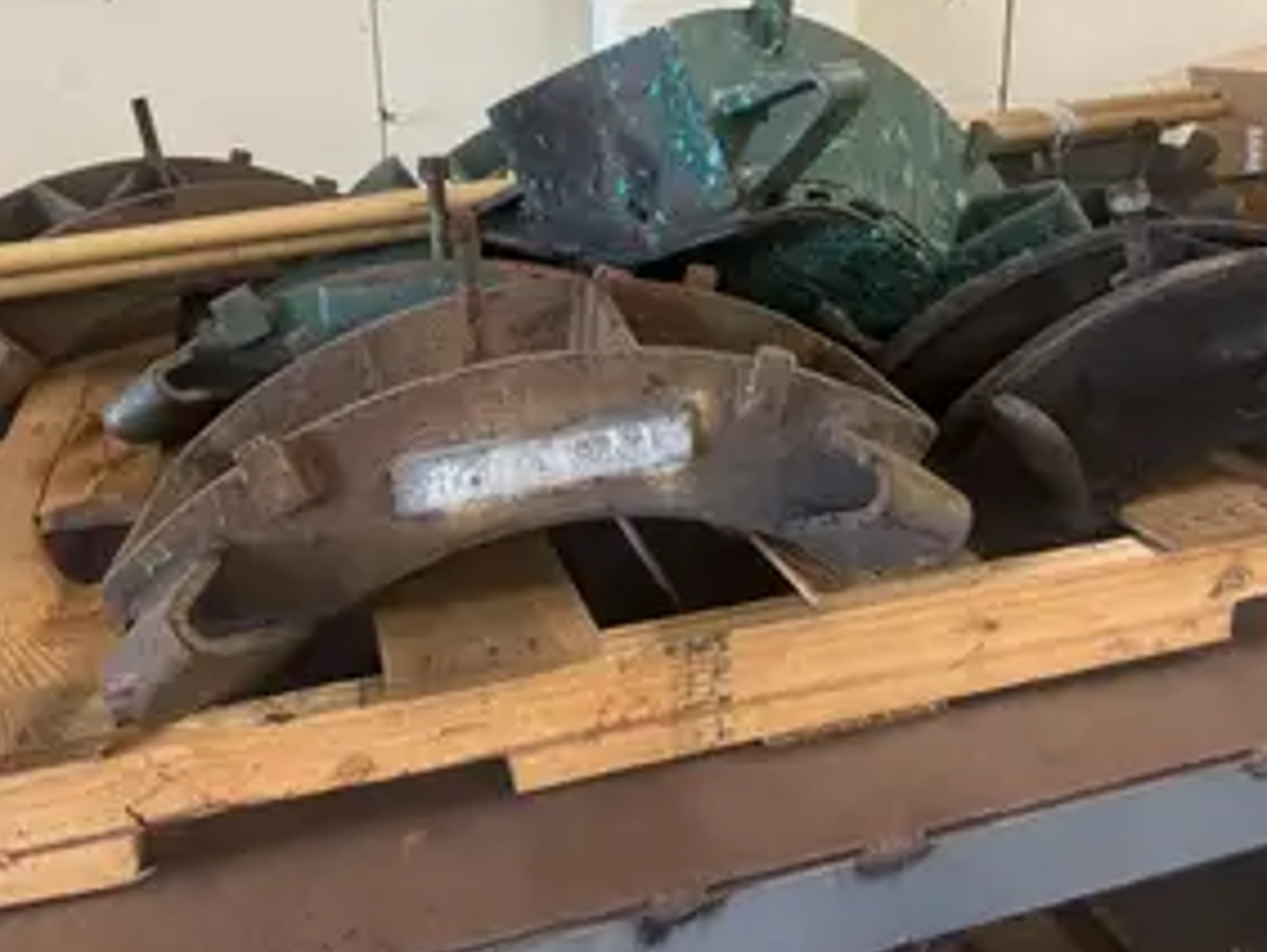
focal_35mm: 34
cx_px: 678
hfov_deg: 53.9
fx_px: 1246
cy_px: 305
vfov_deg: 41.2
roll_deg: +0.8
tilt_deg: -14.7
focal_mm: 6.76
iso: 400
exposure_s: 1/60
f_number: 1.78
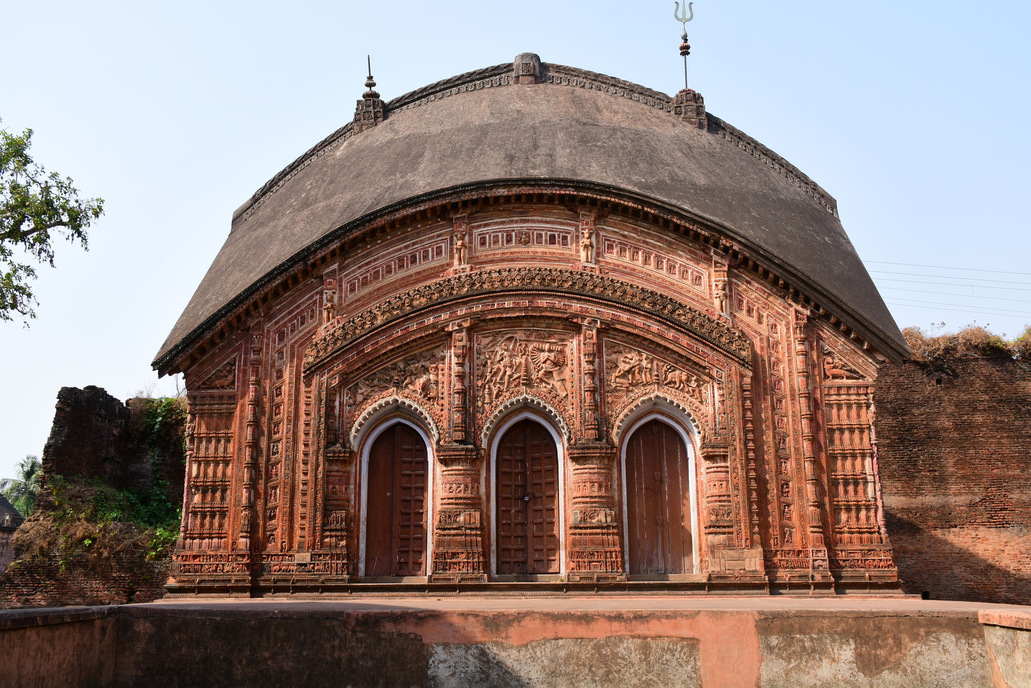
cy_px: 344
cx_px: 516
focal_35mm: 33
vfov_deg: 40.0
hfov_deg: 57.2
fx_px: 945
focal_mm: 22
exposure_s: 1/250
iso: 200
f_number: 8
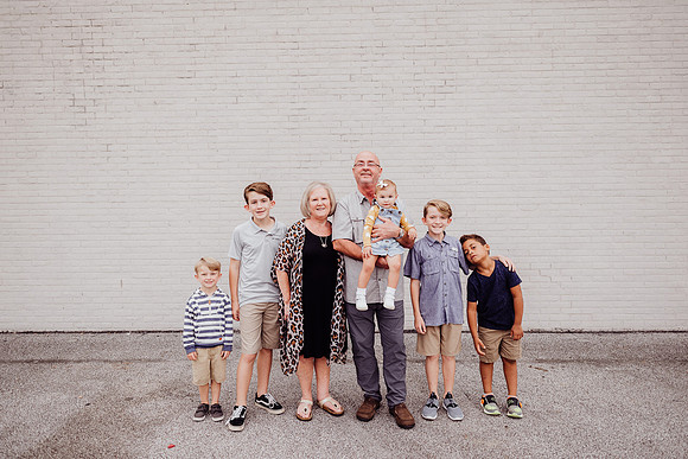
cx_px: 336
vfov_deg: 51.4
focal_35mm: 25
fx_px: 477
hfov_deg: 71.5
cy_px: 230
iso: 200
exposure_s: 1/200
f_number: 2.5
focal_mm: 24
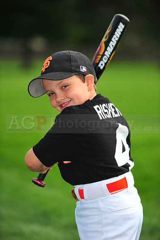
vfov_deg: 19.5
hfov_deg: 13.0
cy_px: 120
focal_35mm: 105
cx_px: 80
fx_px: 701
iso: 400
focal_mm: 105
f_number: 4
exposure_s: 1/2500
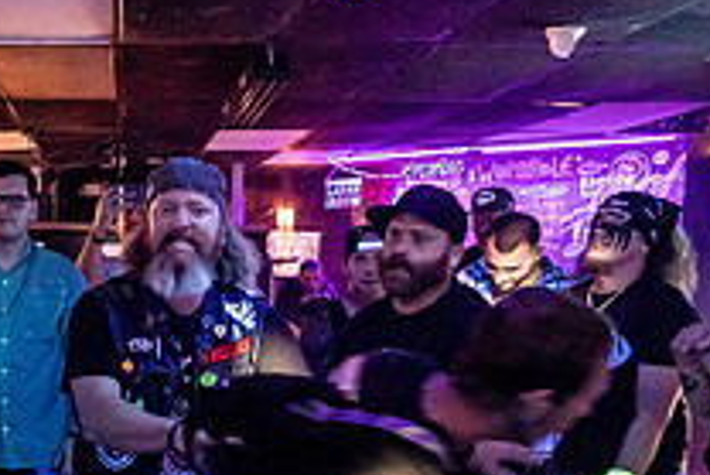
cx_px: 96
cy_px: 365
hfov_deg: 40.1
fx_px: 908
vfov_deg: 28.8
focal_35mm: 46
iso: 3200
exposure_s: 1/80
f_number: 2.8
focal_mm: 14
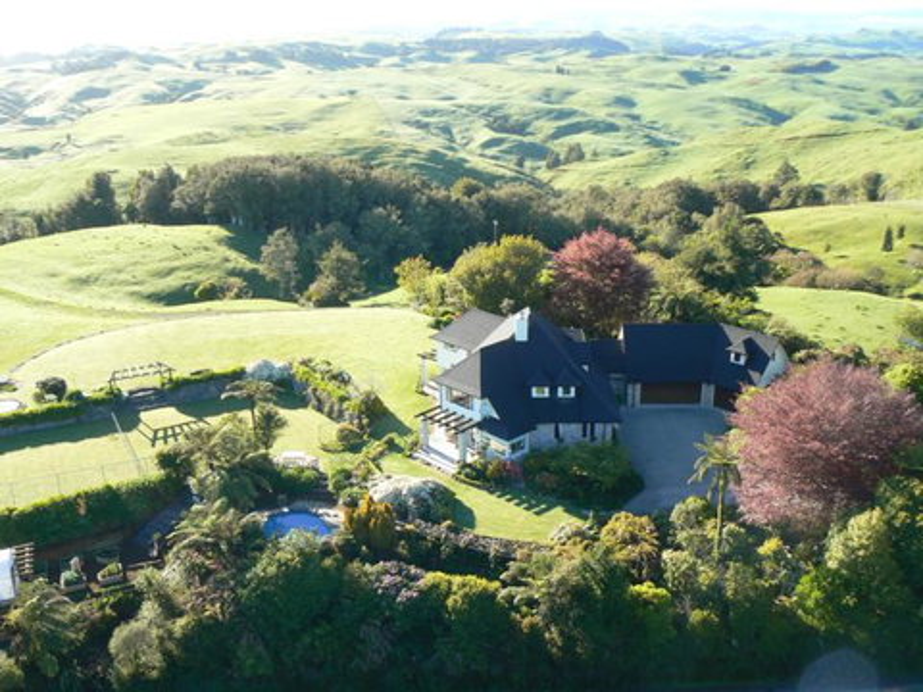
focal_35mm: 36
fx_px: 960
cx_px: 462
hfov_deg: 51.4
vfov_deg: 39.7
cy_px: 346
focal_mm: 6
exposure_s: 1/125
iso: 80
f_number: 5.6
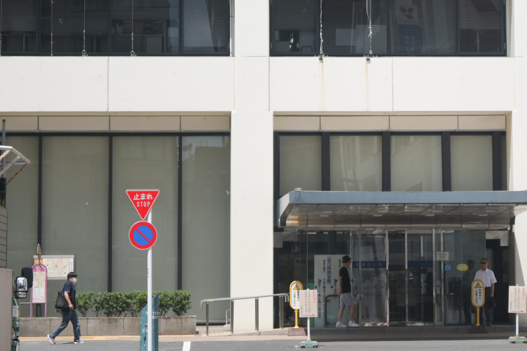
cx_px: 431
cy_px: 58
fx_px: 2108
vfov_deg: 9.5
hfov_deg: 14.2
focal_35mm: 144
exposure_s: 1/640
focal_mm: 50
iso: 100
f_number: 6.3
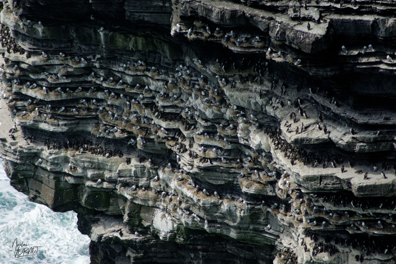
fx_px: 4950
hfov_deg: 4.6
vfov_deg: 3.1
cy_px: 132
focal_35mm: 450
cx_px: 198
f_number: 7.1
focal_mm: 300
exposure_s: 1/3200
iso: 800
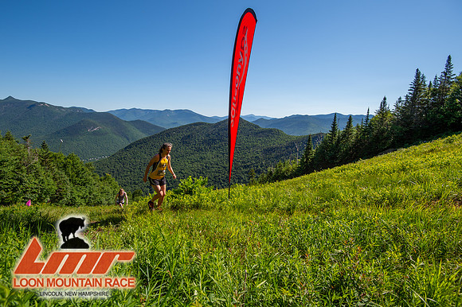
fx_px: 231
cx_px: 223
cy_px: 154
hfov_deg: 90.0
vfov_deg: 67.3
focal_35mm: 18
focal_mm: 16
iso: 100
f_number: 5
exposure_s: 1/640
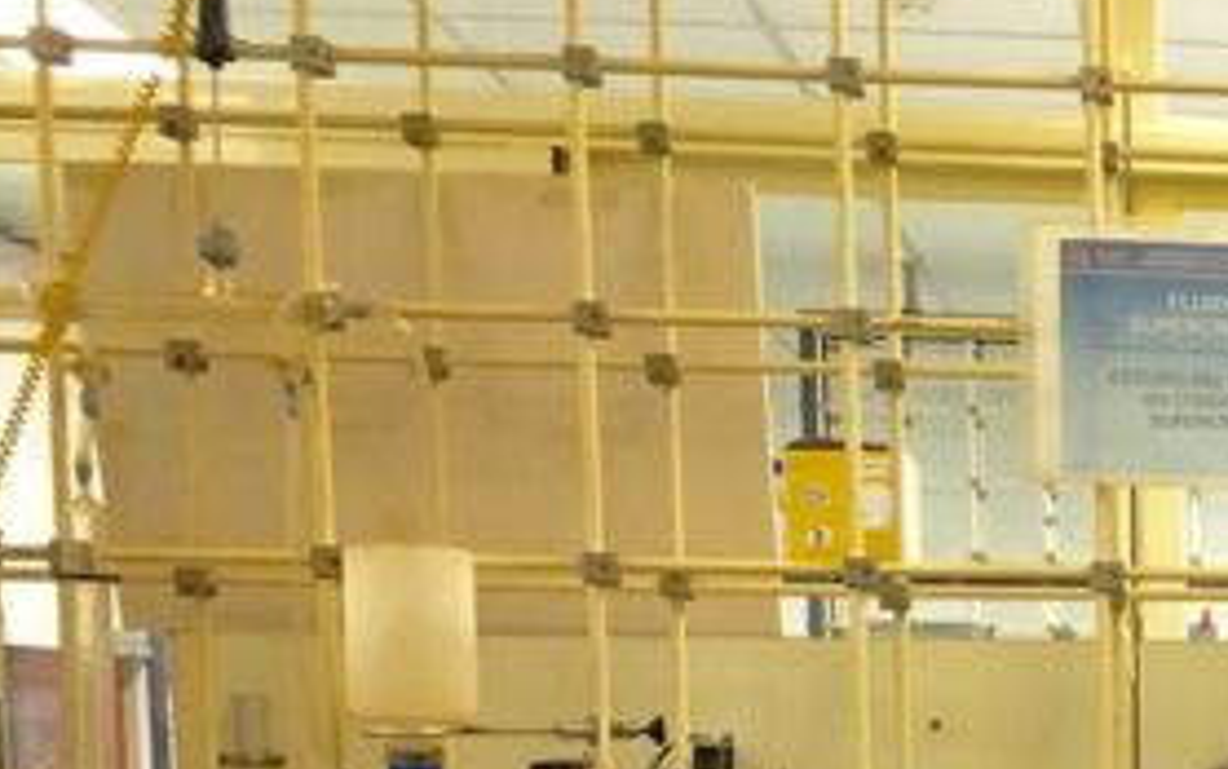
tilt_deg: -5.4
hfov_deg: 21.5
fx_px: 2846
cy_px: 1025
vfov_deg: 14.7
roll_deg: +0.3
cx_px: 1679
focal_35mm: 85
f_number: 2.2
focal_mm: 4.15
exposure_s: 1/33
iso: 160
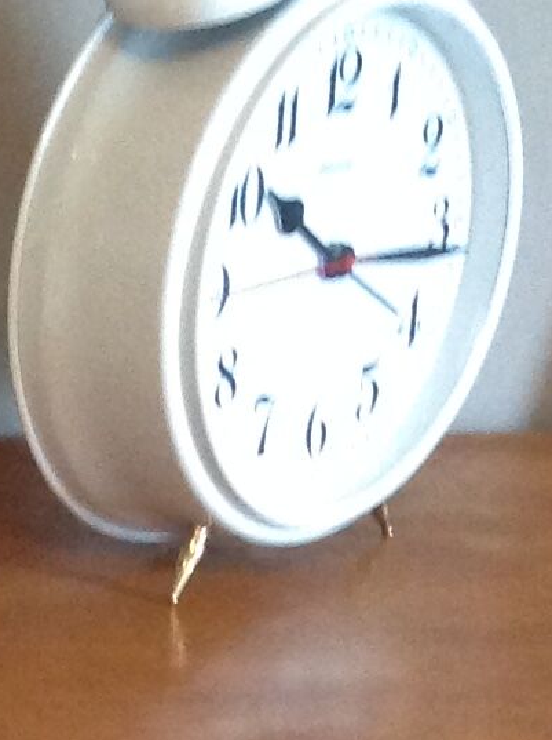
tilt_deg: -33.3
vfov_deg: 10.7
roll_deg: +0.8
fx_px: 3603
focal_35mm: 169
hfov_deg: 8.1
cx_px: -735
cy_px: 1474
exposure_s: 1/15
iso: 250
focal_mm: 4.28
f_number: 2.4
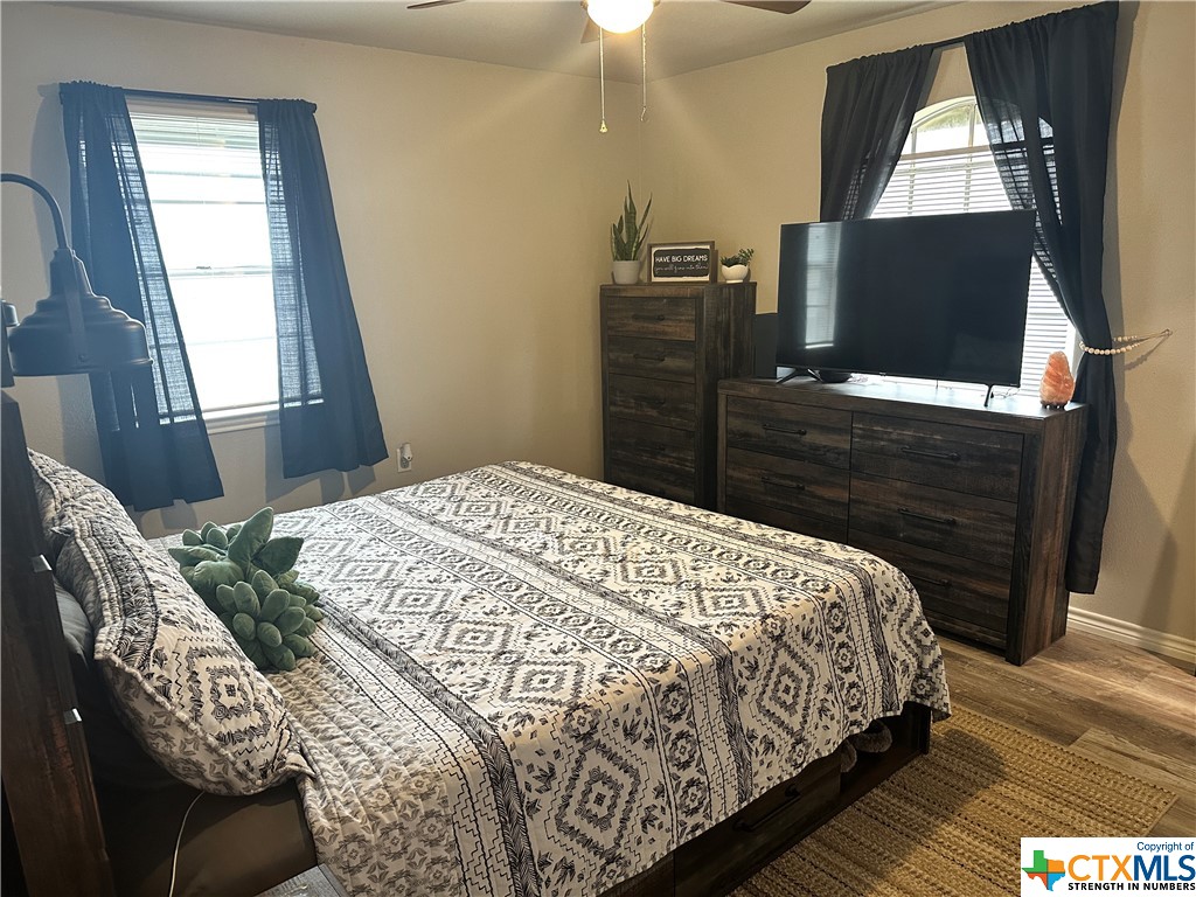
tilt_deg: -13.6
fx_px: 829
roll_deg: +1.9
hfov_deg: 71.6
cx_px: 598
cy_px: 448
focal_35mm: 24
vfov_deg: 56.8
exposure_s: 1/41
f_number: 1.78
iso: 320
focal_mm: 6.86
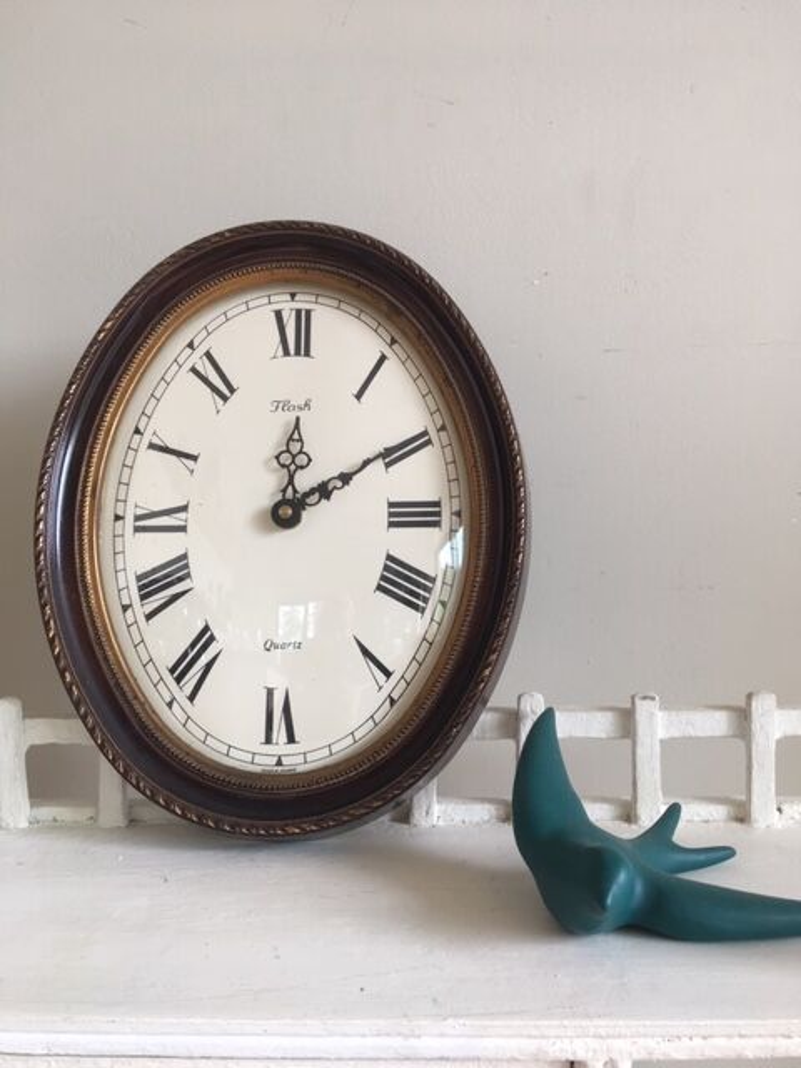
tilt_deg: -1.8
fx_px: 895
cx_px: 400
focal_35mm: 29
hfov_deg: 48.2
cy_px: 534
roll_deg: +0.5
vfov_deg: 61.7
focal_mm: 4.15
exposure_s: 1/33
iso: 32
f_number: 2.2
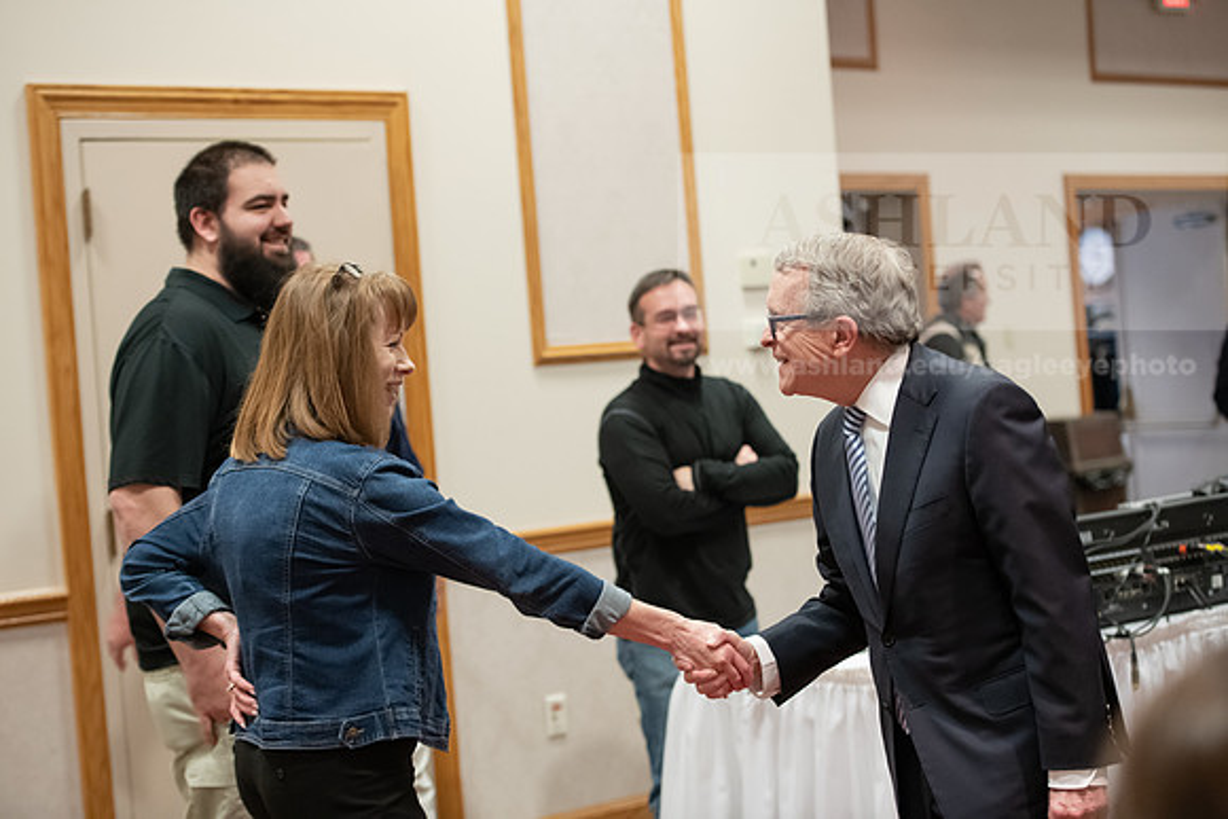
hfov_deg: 28.8
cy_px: 410
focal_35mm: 70
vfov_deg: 19.5
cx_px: 614
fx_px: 2388
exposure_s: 1/200
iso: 4000
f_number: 3.2
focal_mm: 70
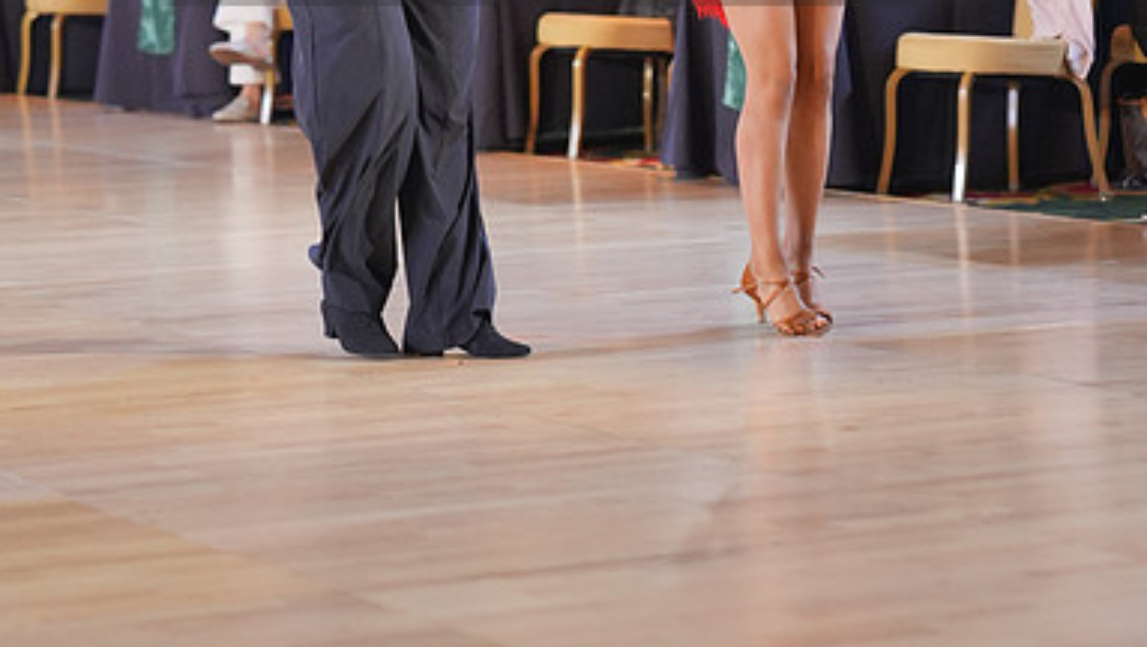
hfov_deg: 16.5
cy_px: -93
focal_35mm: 130
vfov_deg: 9.2
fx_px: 3956
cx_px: 576
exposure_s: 1/500
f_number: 2
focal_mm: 55
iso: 1600
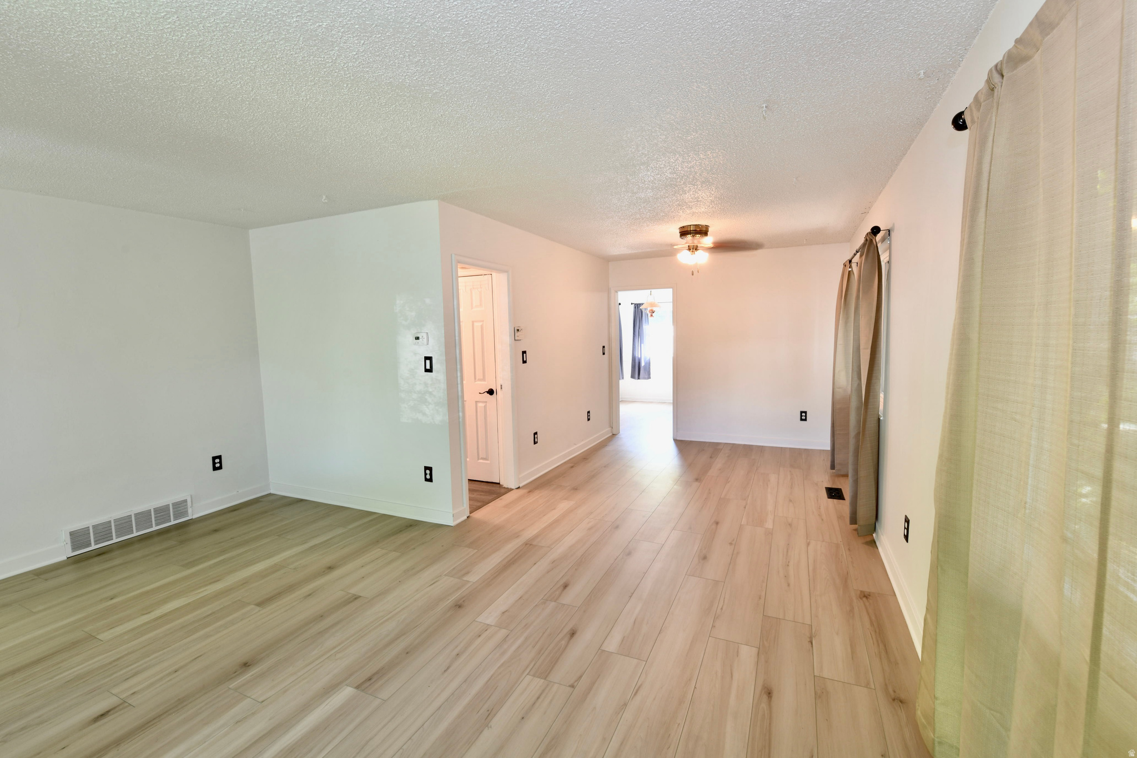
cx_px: 568
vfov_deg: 77.3
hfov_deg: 100.4
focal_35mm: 15
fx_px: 474
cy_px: 379
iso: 200
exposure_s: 1/1.6
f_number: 8
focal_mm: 15
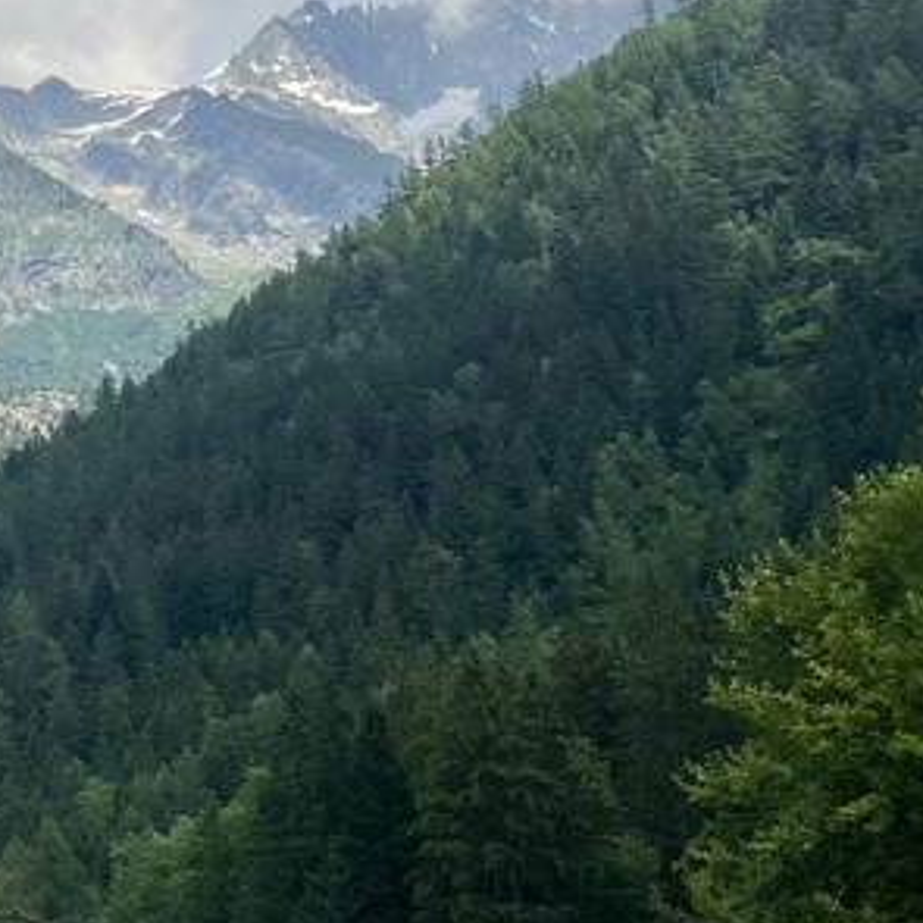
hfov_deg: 18.0
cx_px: -535
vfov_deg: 20.6
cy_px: 400
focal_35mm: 84
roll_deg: -0.2
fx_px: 2534
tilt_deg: +16.6
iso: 50
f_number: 1.5
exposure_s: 1/6993
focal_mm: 5.7
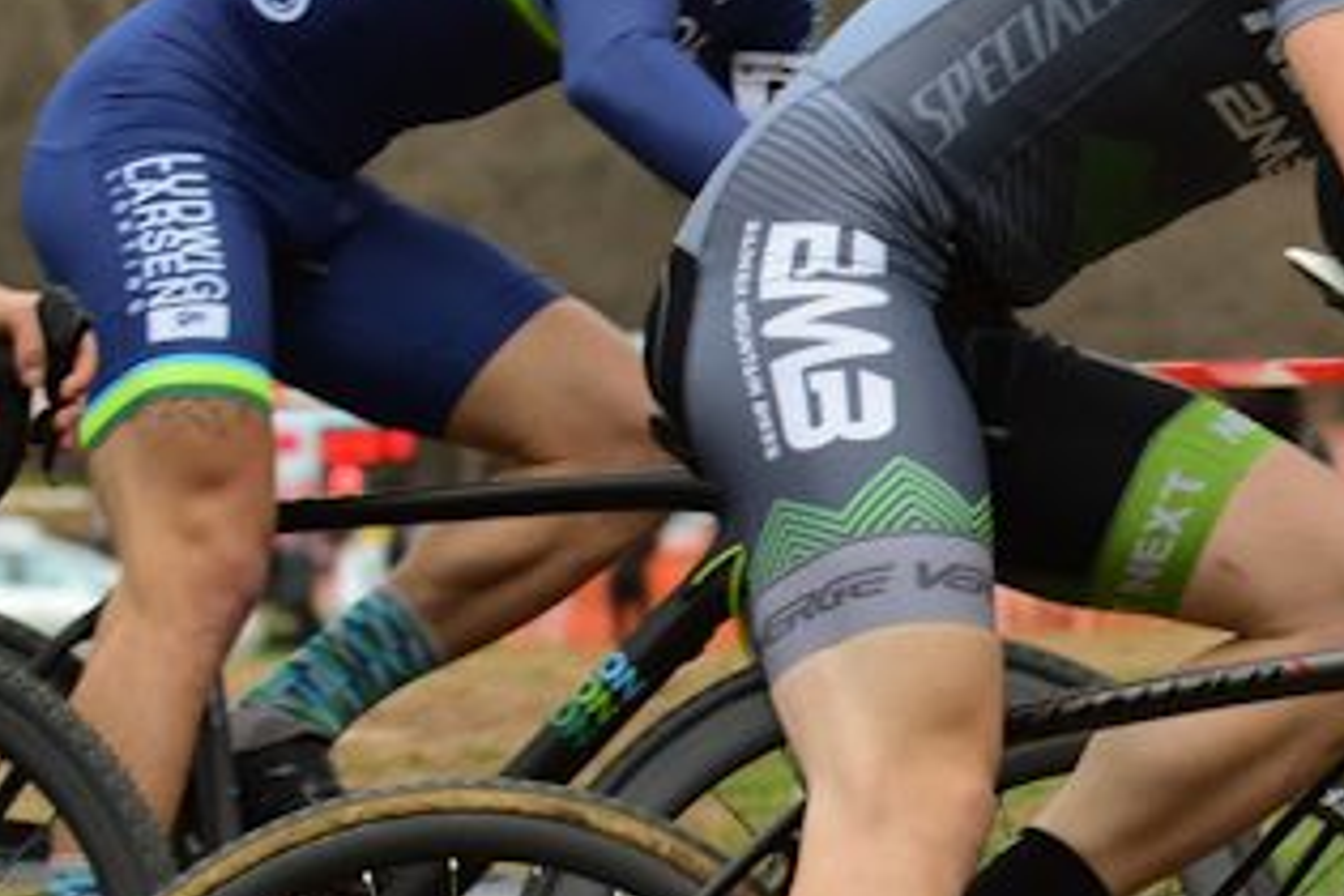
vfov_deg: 4.4
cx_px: 1694
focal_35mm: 312
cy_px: 380
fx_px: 11647
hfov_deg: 6.6
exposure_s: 1/1000
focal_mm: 82
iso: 1400
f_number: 2.8
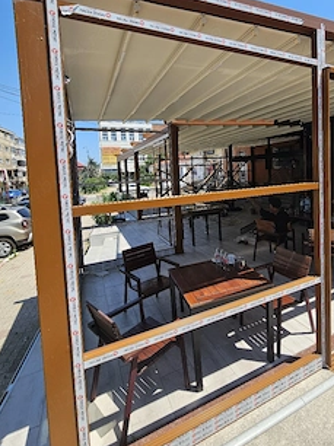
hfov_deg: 73.7
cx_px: 204
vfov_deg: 90.5
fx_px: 219
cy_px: 192
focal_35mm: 17
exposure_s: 1/2000
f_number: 2.2
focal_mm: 2.2
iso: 50
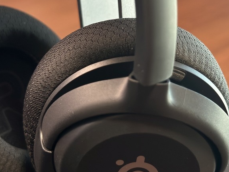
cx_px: 127
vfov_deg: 22.5
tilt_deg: -25.6
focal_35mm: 65
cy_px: 64
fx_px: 430
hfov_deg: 29.8
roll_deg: -0.9
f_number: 1.78
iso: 400
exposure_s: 1/51
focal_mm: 6.86
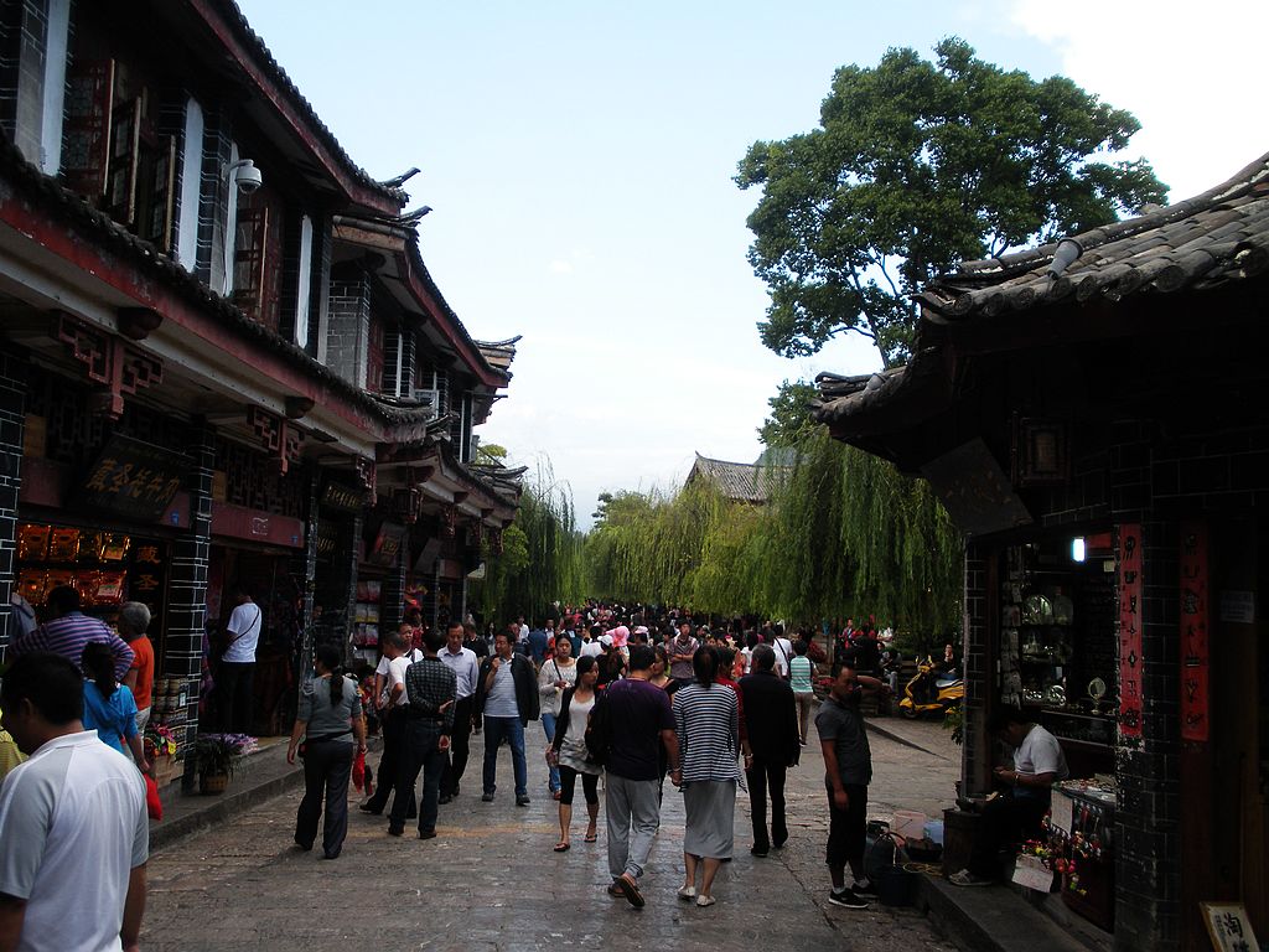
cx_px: 634
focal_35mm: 36
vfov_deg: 39.7
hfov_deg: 51.4
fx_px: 1320
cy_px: 476
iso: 64
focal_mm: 6.3
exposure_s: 1/102
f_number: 3.5
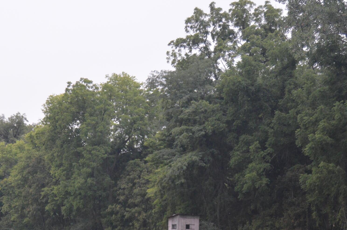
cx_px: 186
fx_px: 1165
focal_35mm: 121
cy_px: 190
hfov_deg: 16.9
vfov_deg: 11.3
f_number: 5
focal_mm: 40
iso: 400
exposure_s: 1/100
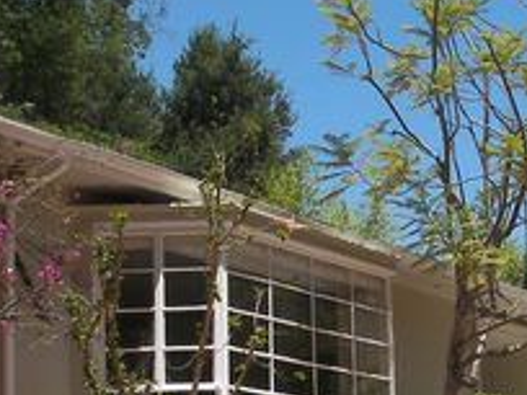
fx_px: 1416
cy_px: 350
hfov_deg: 21.0
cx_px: 377
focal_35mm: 93
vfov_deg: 15.7
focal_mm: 6.3
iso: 50
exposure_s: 1/324
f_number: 4.7
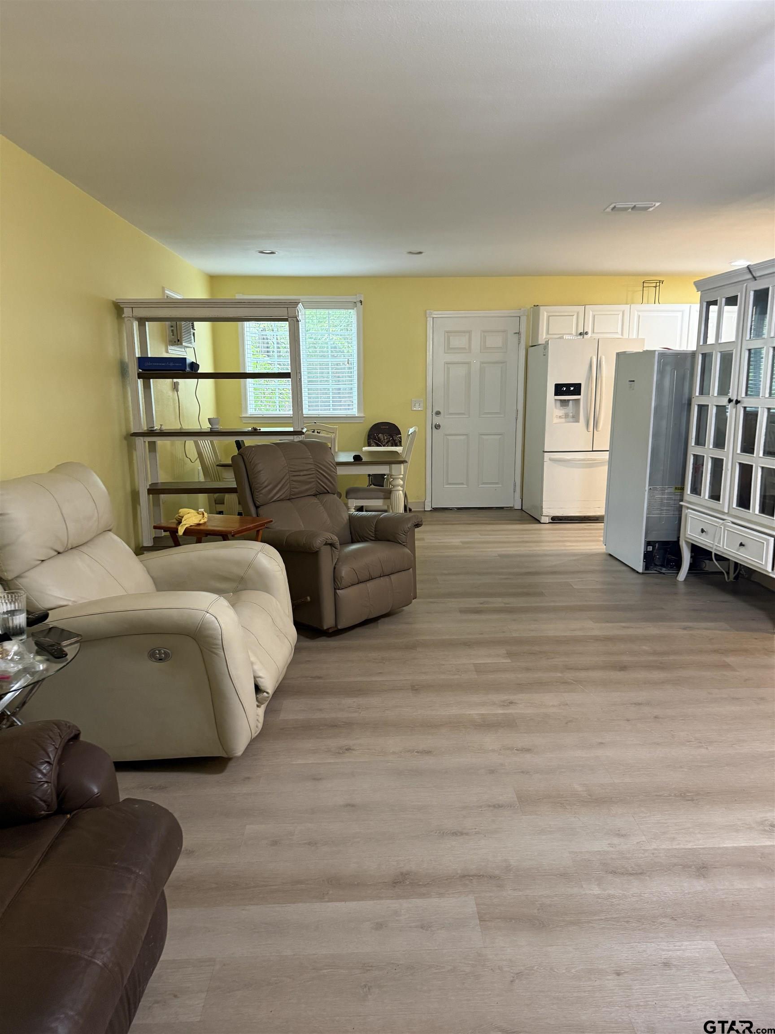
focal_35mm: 24
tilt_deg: -10.4
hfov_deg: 56.8
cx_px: 388
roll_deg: -1.9
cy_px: 517
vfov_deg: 71.6
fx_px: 716
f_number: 1.78
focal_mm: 6.76
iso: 400
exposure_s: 1/60
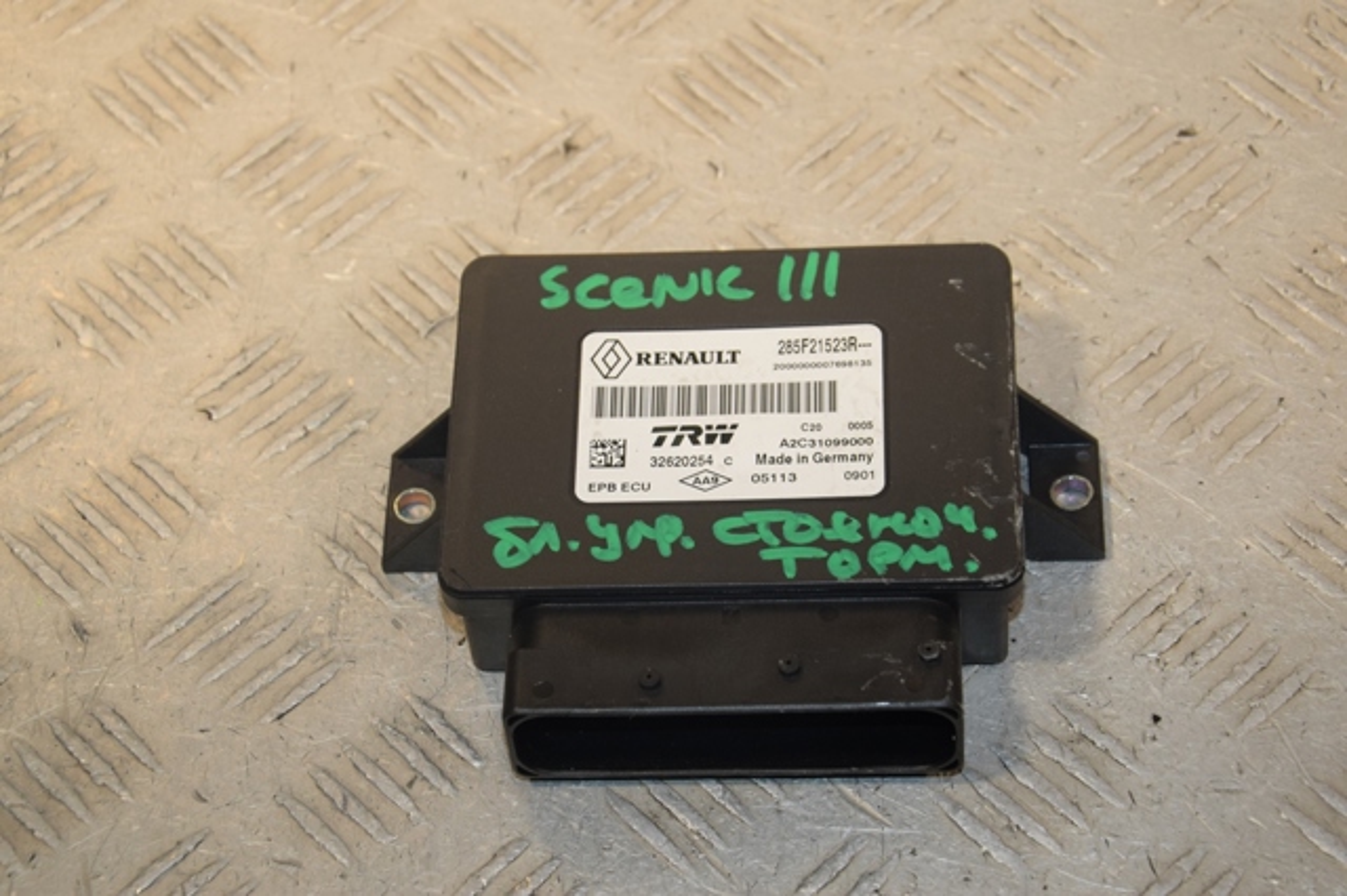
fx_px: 3478
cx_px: 674
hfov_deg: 21.9
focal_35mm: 93
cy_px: 448
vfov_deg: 14.7
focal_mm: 62
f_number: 7.1
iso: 800
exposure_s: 1/200
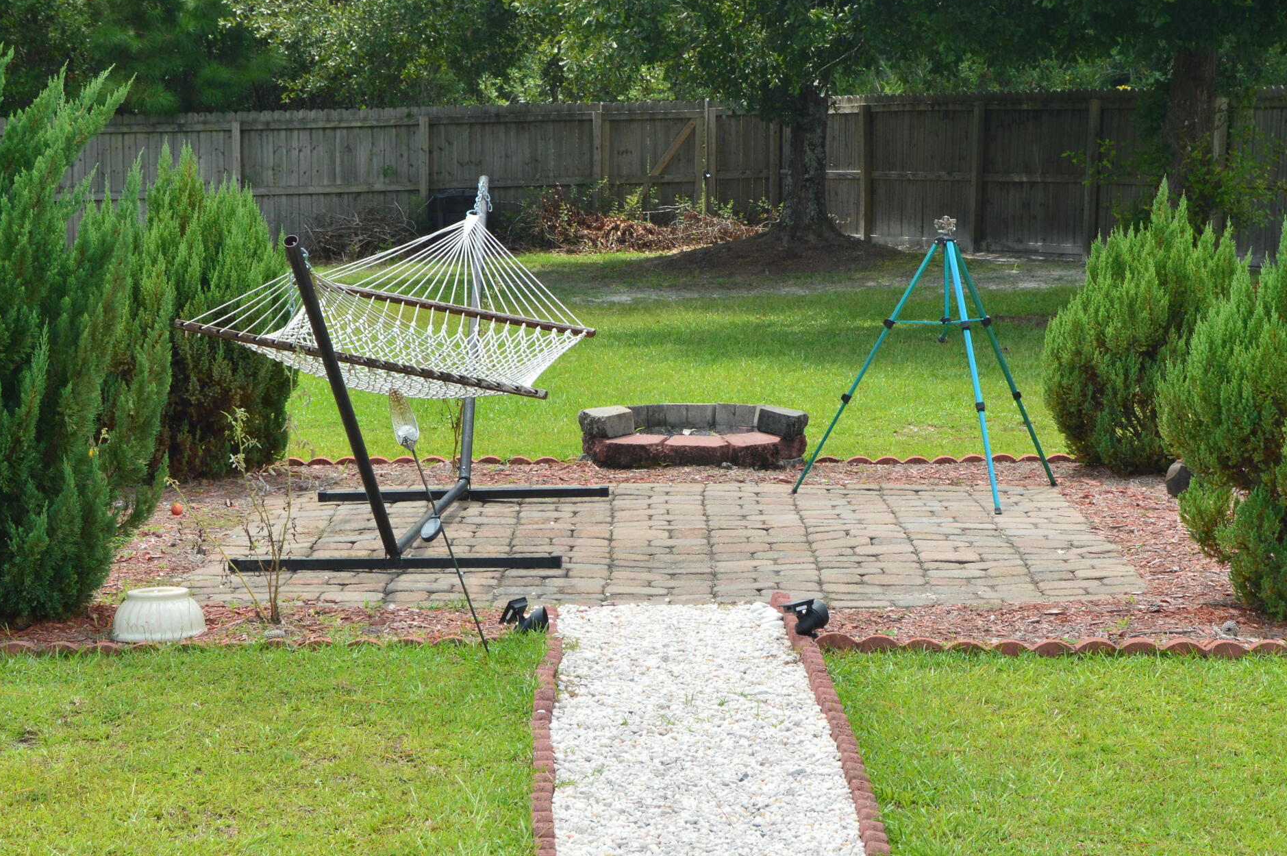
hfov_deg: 22.4
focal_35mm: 91
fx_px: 3250
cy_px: 432
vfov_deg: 15.0
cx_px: 714
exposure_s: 1/320
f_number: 10
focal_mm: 38
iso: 400
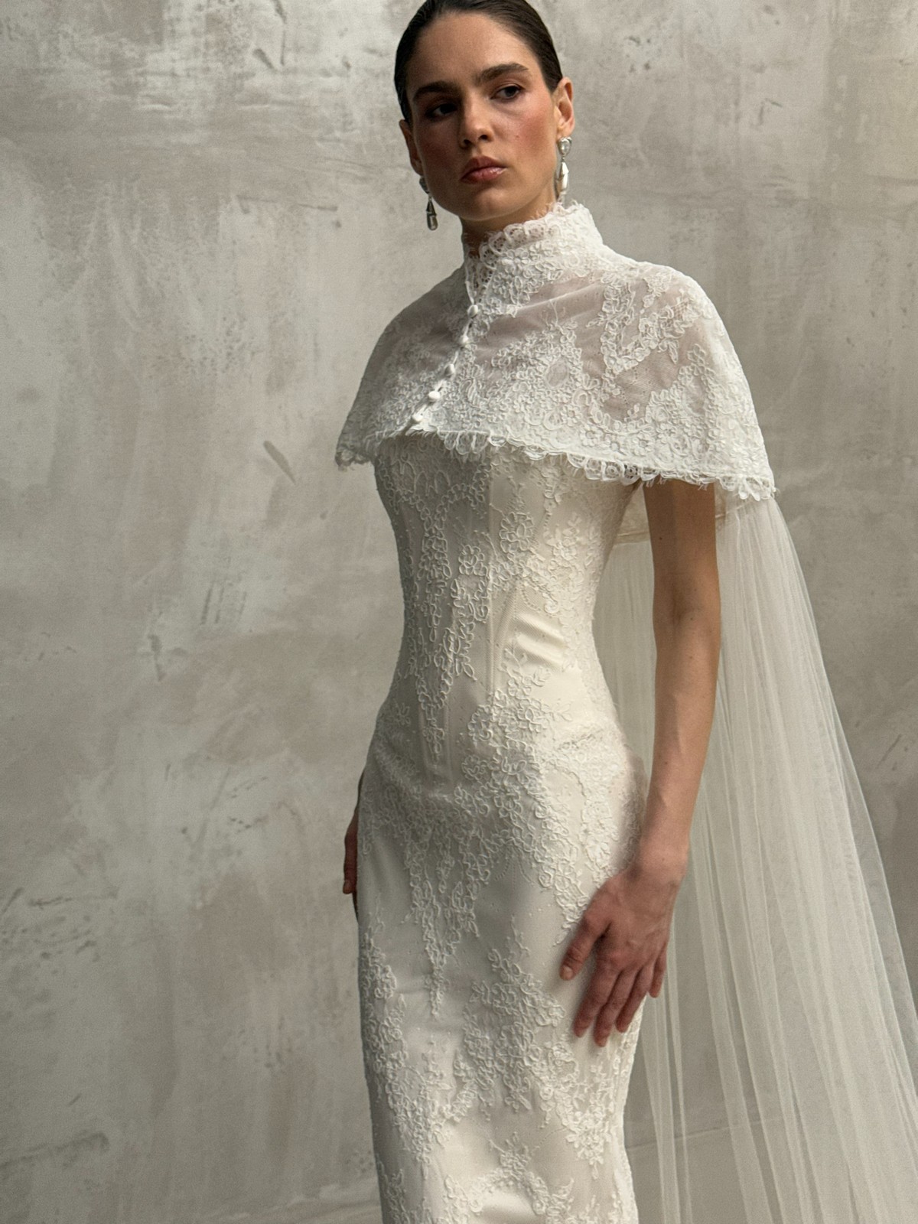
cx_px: 459
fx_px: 1697
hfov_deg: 30.3
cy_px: 612
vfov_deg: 39.7
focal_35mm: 48
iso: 100
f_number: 1.78
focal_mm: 6.76
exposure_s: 1/65
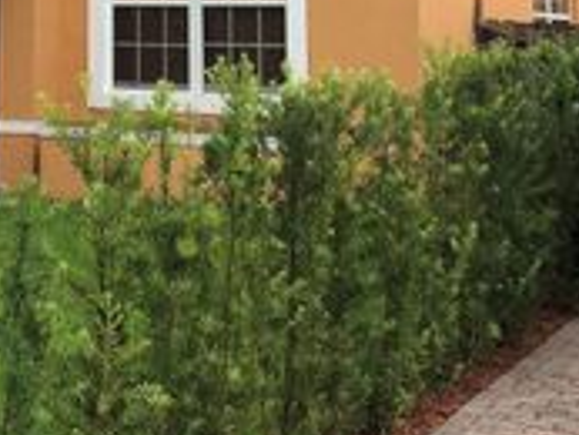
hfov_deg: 23.4
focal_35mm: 81
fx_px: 1356
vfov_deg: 17.2
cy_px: -122
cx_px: 50
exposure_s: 1/1845
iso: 20
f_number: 1.8
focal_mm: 3.99
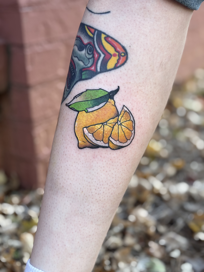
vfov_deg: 36.8
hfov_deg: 28.0
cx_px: 102
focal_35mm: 52
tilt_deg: -20.2
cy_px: 136
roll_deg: +2.4
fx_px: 409
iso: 32
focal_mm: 5.96
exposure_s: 1/121
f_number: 1.6
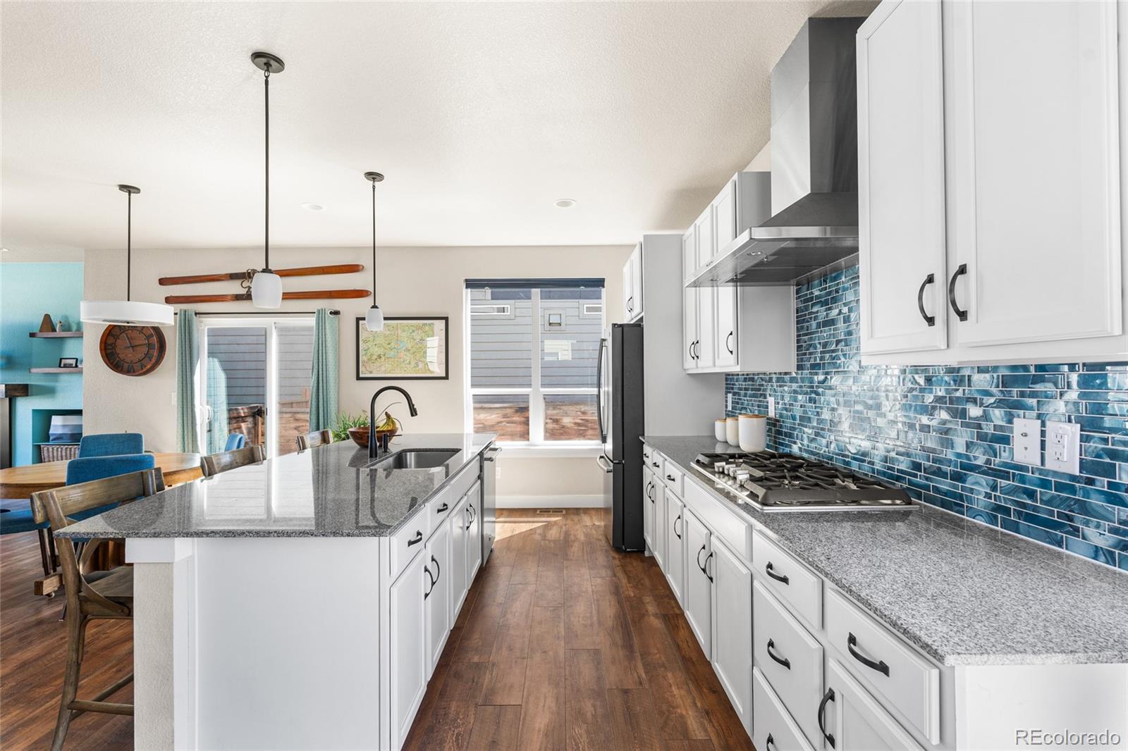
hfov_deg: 95.0
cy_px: 376
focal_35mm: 16
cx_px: 564
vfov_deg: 72.0
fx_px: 517
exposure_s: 1/5
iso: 125
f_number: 8
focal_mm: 16.5
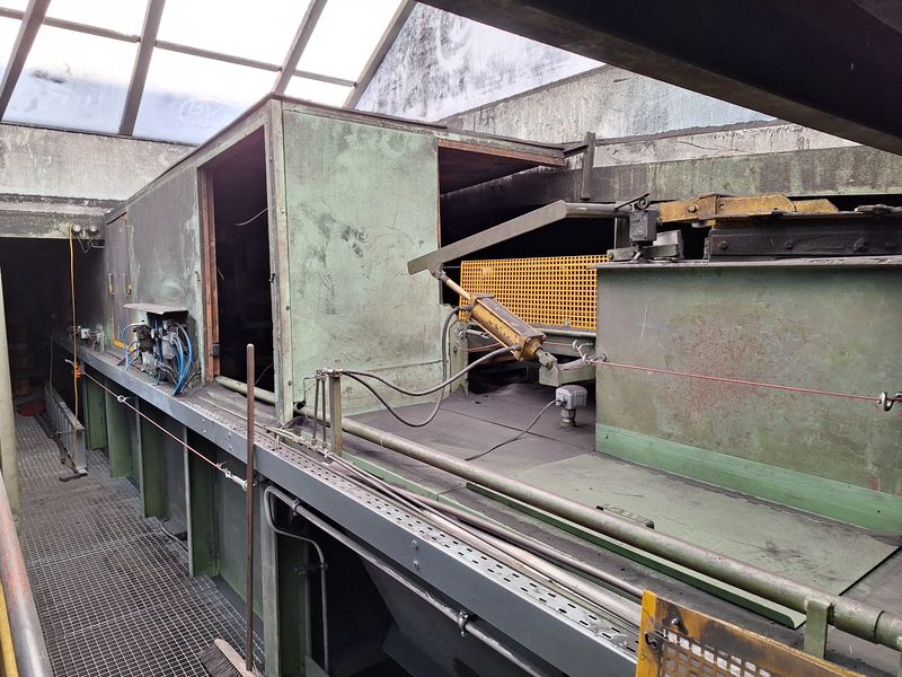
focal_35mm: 23
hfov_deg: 73.9
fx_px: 599
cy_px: 338
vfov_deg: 58.9
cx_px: 451
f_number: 1.8
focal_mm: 5.54
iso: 80
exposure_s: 1/100
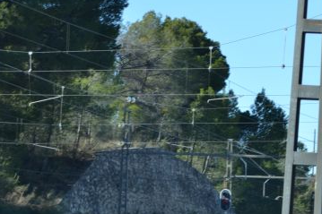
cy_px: 228
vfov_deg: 6.0
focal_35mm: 227
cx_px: 329
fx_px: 2029
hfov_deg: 9.0
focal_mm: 68
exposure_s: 1/250
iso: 100
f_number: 5.6
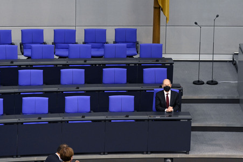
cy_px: 81
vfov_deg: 6.9
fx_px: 1349
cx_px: 122
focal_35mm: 200
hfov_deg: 10.3
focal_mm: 200
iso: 8000
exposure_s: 1/250
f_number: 5.6
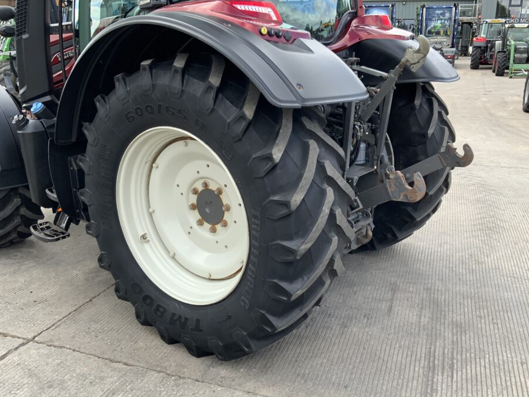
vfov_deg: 42.9
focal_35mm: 33
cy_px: 206
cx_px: 296
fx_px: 504
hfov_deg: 55.2
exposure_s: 1/375
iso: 16
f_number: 1.8
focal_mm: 3
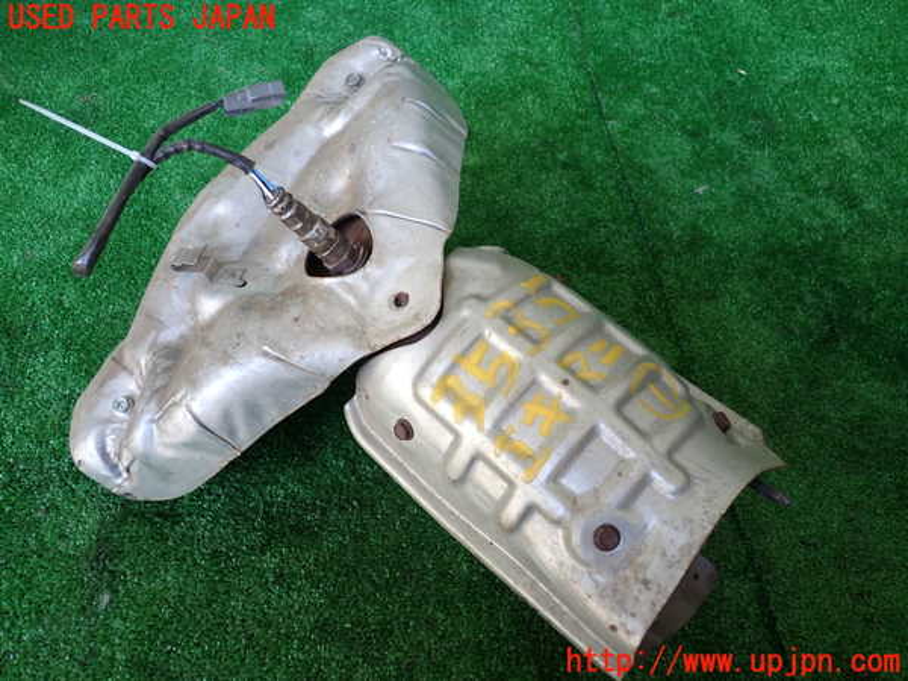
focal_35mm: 30
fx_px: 787
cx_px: 454
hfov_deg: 60.0
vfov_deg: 46.8
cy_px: 340
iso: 200
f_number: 2.3
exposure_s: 1/80
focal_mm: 5.4
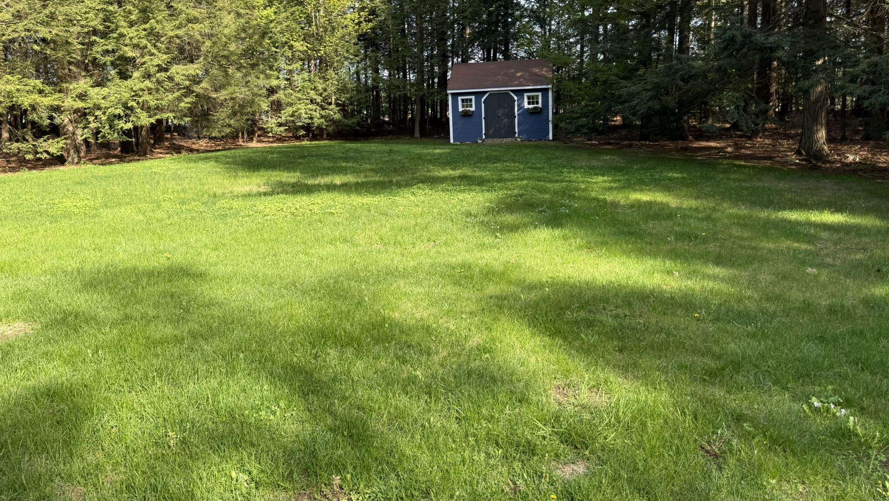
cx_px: 433
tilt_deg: -8.1
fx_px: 637
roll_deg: +2.2
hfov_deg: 69.8
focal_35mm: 27
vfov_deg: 42.5
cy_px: 176
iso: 80
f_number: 1.78
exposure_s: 1/742
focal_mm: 6.76
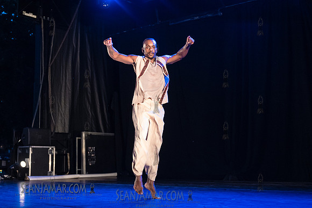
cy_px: 104
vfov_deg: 24.6
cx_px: 156
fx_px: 477
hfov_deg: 36.2
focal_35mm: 55
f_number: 2.8
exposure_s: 1/250
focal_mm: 55
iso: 5000
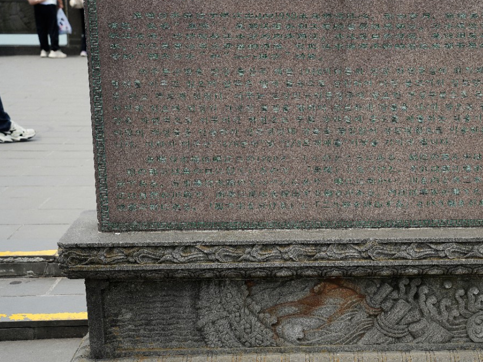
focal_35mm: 71
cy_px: 193
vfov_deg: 20.7
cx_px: 342
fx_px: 991
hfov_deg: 27.1
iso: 100
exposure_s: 1/400
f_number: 4.5
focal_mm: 47
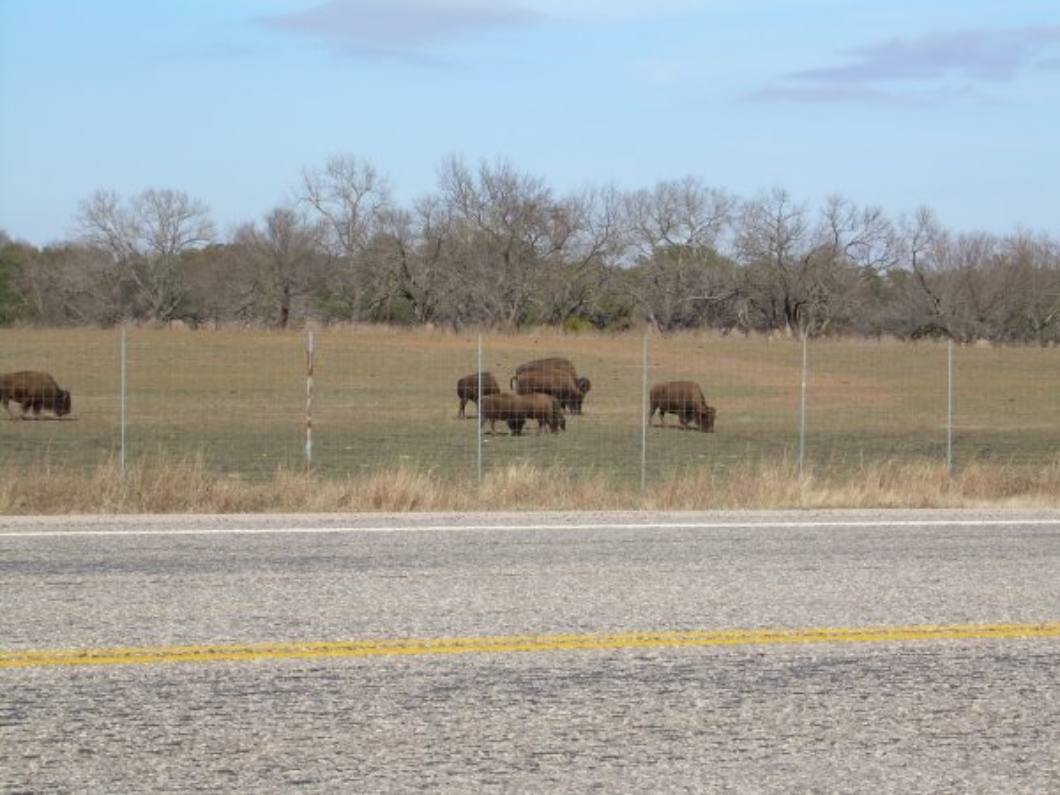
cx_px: 530
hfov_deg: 17.9
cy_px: 398
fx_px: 3368
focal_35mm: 110
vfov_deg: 13.5
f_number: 8
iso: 50
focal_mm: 18.9
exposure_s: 1/177
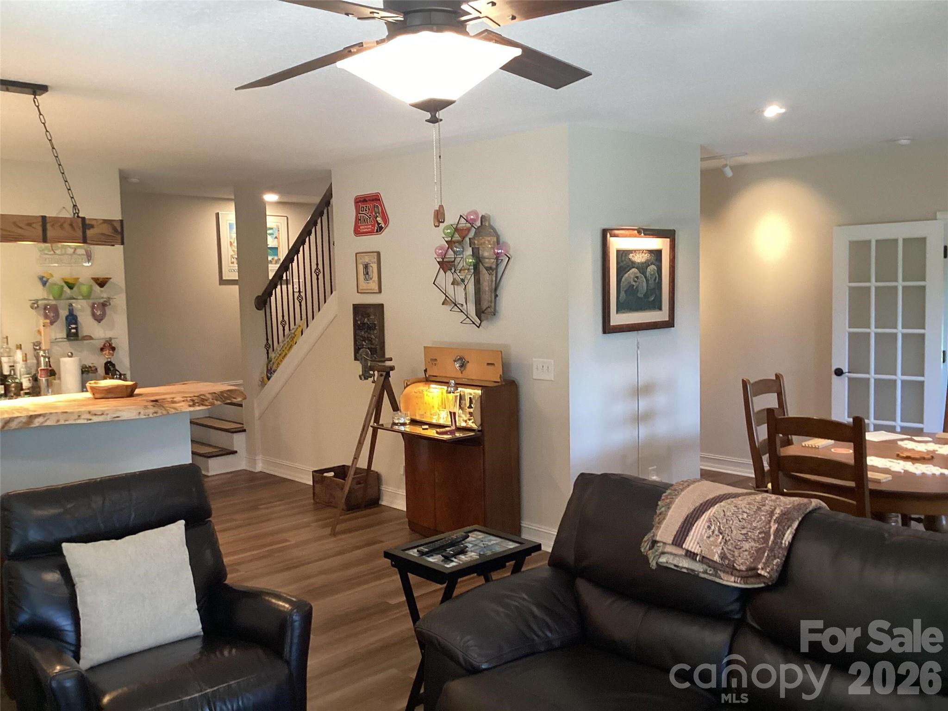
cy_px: 356
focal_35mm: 31
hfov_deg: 58.4
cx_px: 474
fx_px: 849
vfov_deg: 45.4
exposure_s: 1/50
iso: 160
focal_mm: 3.3
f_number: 2.4
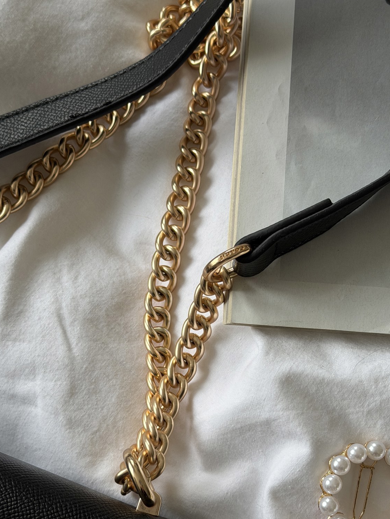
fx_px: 961
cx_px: 201
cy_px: 335
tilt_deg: -84.6
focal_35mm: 64
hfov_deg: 22.9
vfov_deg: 30.1
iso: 50
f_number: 1.78
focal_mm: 6.76
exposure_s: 1/125
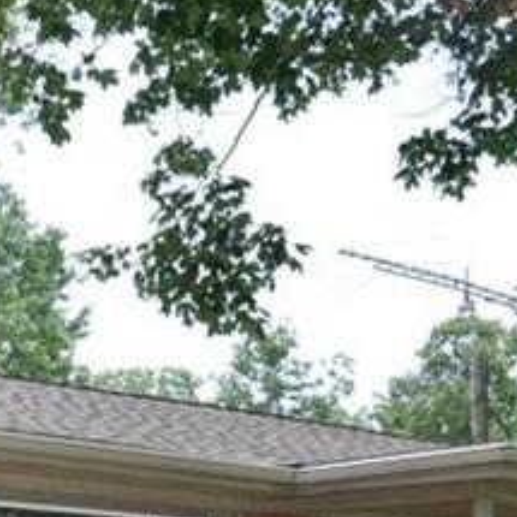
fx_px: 1436
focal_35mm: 85
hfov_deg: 18.1
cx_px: -262
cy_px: 772
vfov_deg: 18.2
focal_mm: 14
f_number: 5.6
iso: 180
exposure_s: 1/125
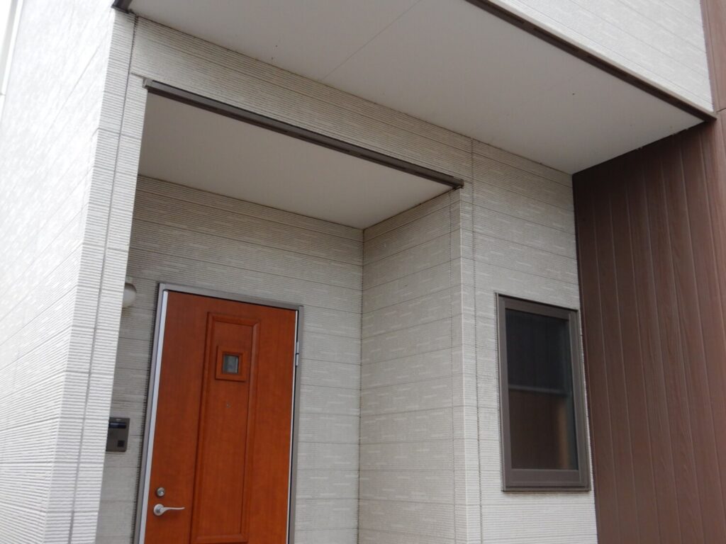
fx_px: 503
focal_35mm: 24
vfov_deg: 56.8
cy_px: 272
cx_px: 363
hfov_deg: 71.6
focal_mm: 4.3
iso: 125
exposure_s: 1/800
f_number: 2.8
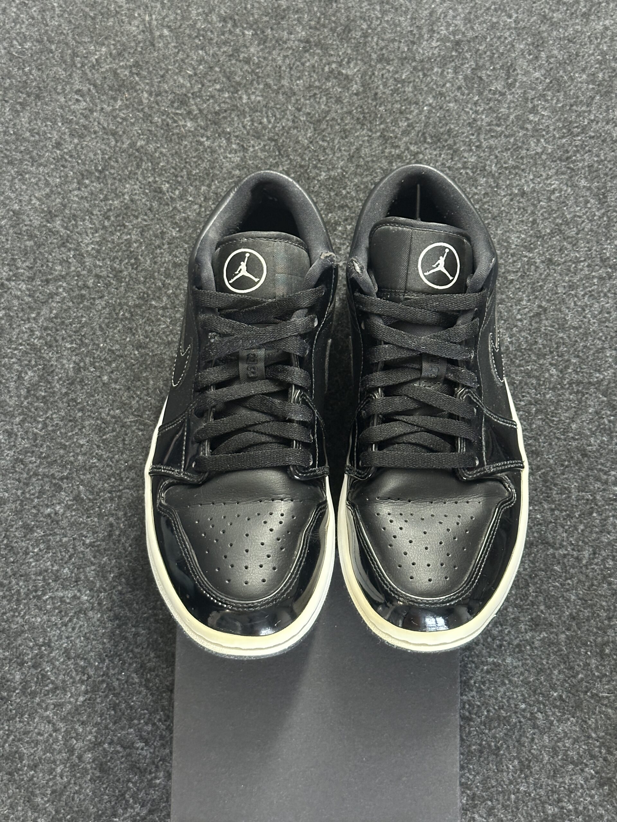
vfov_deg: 39.7
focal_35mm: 48
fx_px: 1141
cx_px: 308
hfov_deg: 30.3
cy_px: 411
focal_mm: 6.86
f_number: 1.78
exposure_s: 1/25
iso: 500
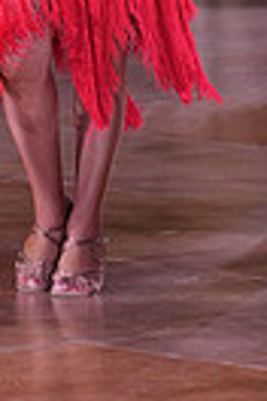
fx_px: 4561
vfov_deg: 5.0
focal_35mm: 410
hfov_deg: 3.3
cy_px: -179
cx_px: -214
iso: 1250
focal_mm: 93
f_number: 3.5
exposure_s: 1/400
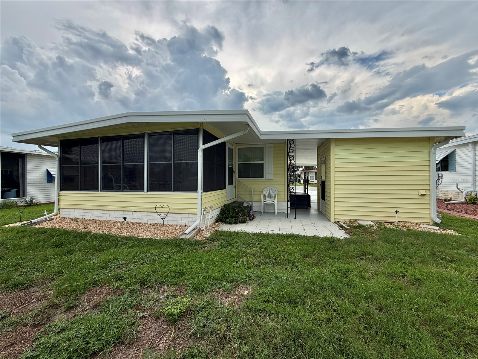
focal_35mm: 14
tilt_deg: +0.5
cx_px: 239
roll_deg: +0.4
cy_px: 180
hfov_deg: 102.1
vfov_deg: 85.7
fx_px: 193
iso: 32
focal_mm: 2.22
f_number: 2.2
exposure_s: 1/770
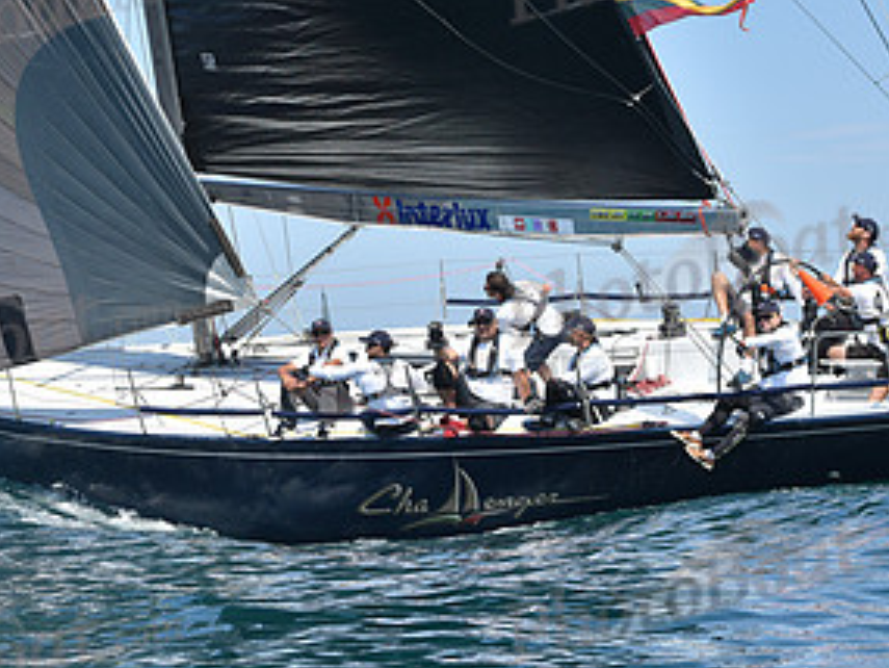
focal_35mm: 137
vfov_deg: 10.8
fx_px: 3520
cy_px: 148
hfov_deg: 14.4
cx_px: 346
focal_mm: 70
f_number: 6.3
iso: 250
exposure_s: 1/1250
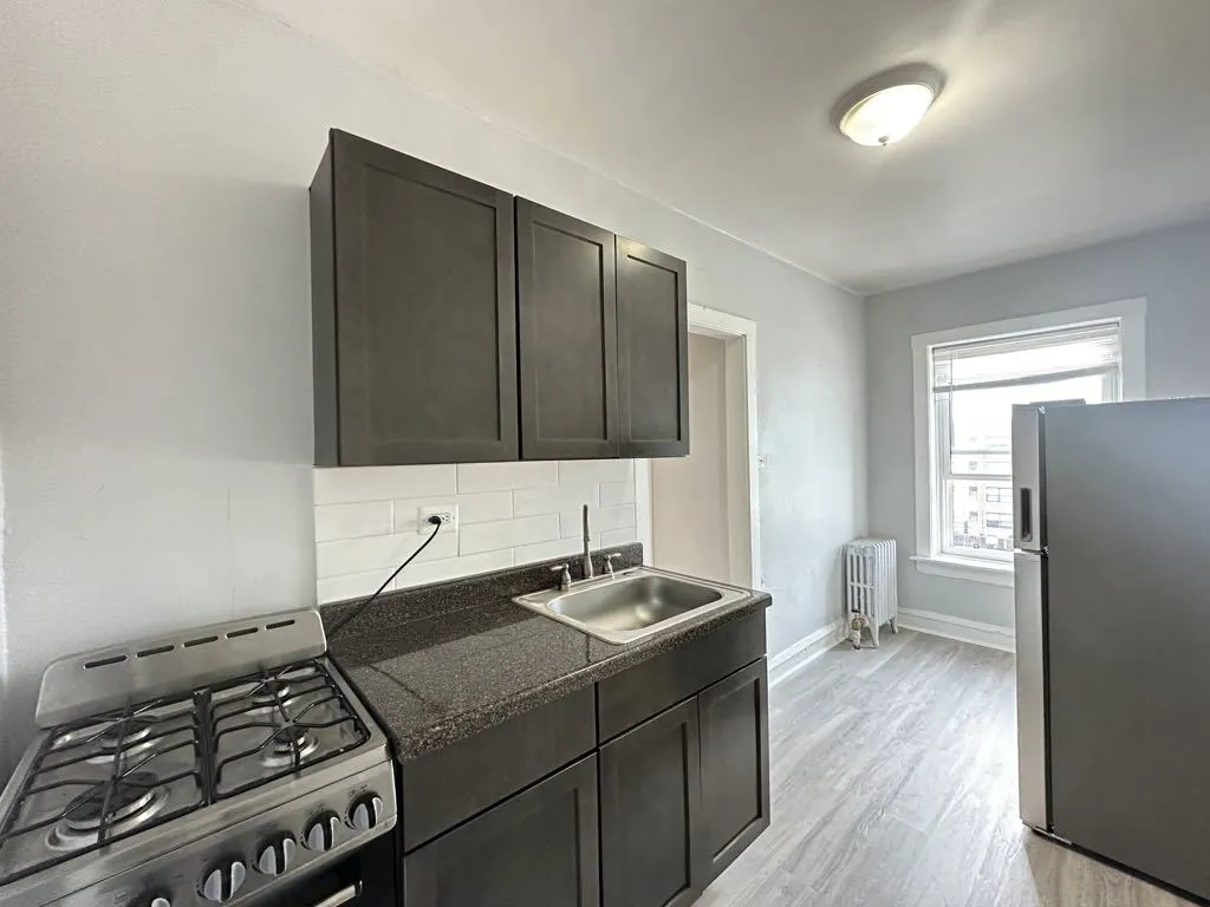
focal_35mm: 14
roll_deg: +1.1
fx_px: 489
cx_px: 605
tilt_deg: -0.4
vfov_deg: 85.7
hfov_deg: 102.1
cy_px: 454
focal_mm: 2.22
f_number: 2.2
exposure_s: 1/60
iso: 800
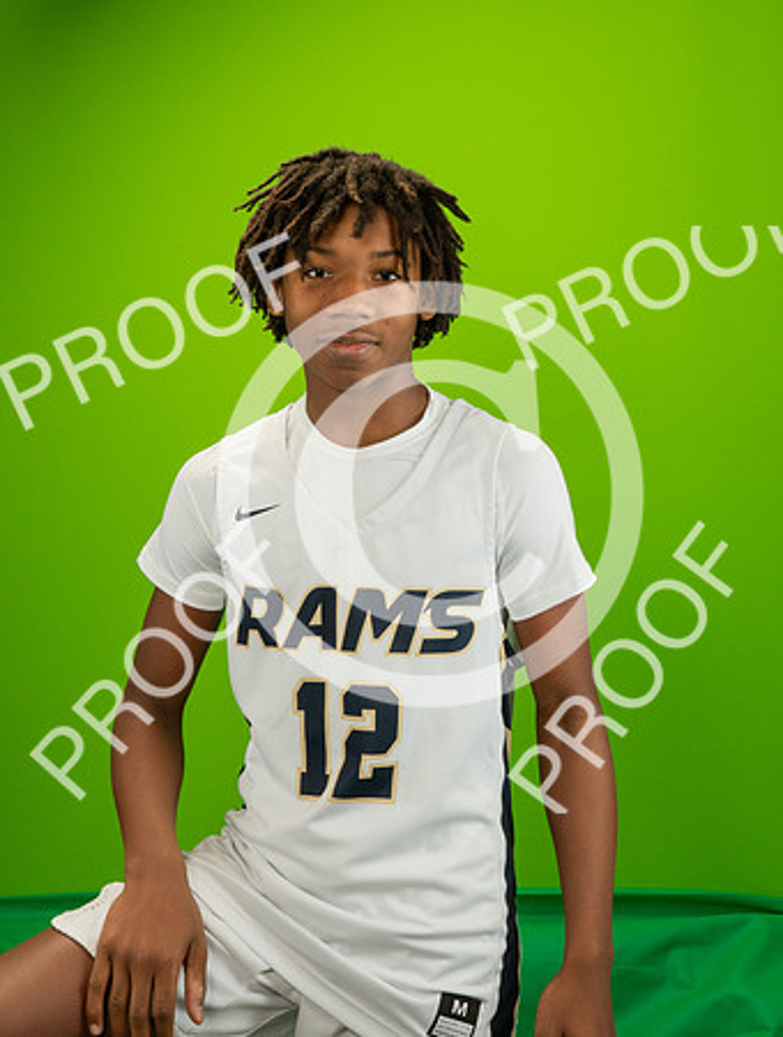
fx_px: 1806
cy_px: 430
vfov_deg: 32.0
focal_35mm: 60
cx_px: 378
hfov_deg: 24.5
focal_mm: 35
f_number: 20
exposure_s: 1/60
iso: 800
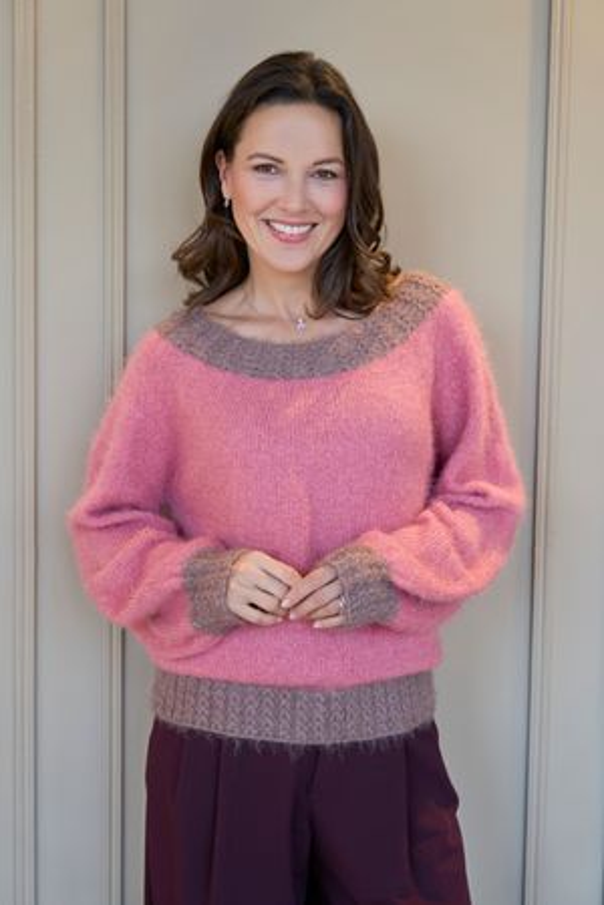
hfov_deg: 25.5
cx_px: 302
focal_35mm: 53
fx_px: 1334
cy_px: 452
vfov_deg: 37.5
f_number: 2.8
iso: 320
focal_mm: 53
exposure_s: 1/200
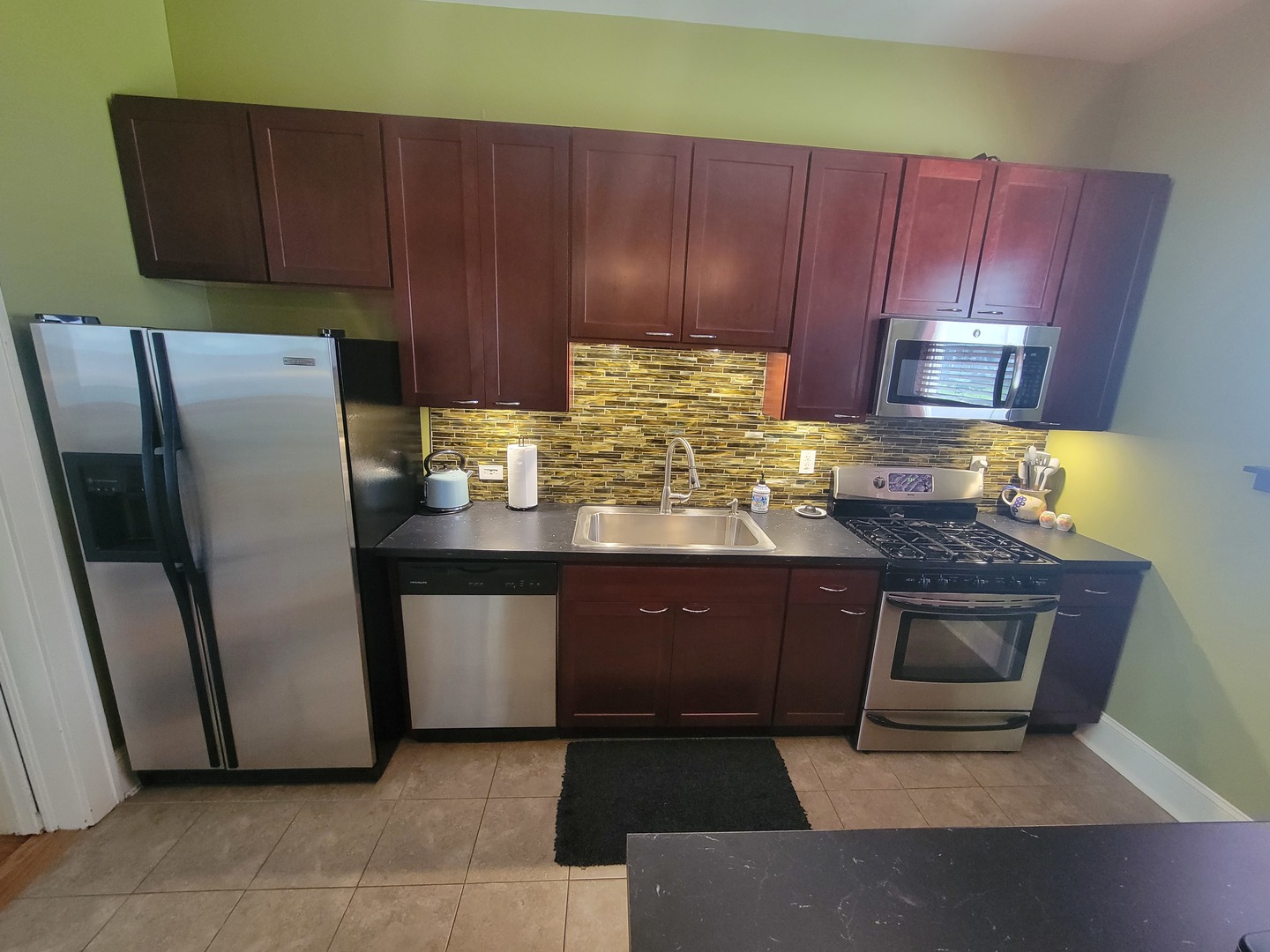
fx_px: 477
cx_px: 635
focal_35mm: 13
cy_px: 476
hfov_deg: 106.2
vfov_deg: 89.9
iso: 640
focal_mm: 2.2
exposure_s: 1/30
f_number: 2.2
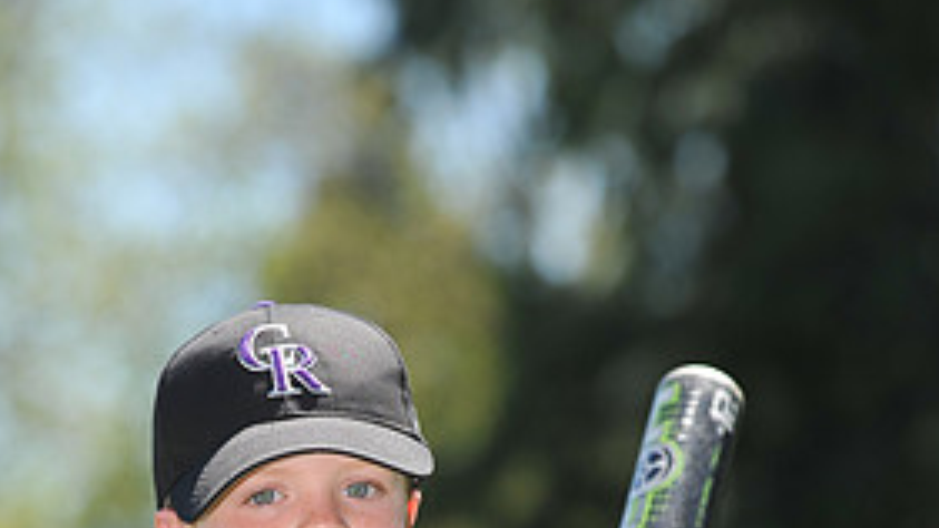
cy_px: 729
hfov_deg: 9.5
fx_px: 5651
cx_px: 341
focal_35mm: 227
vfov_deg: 5.3
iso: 200
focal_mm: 105
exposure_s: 1/1250
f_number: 4
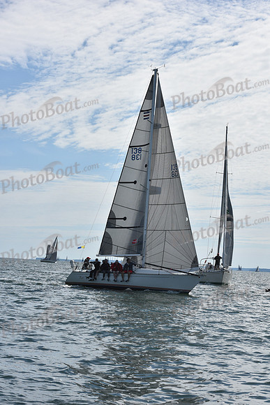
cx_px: 135
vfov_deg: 20.0
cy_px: 202
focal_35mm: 102
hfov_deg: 13.4
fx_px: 1147
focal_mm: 102
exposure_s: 1/1000
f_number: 11
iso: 320
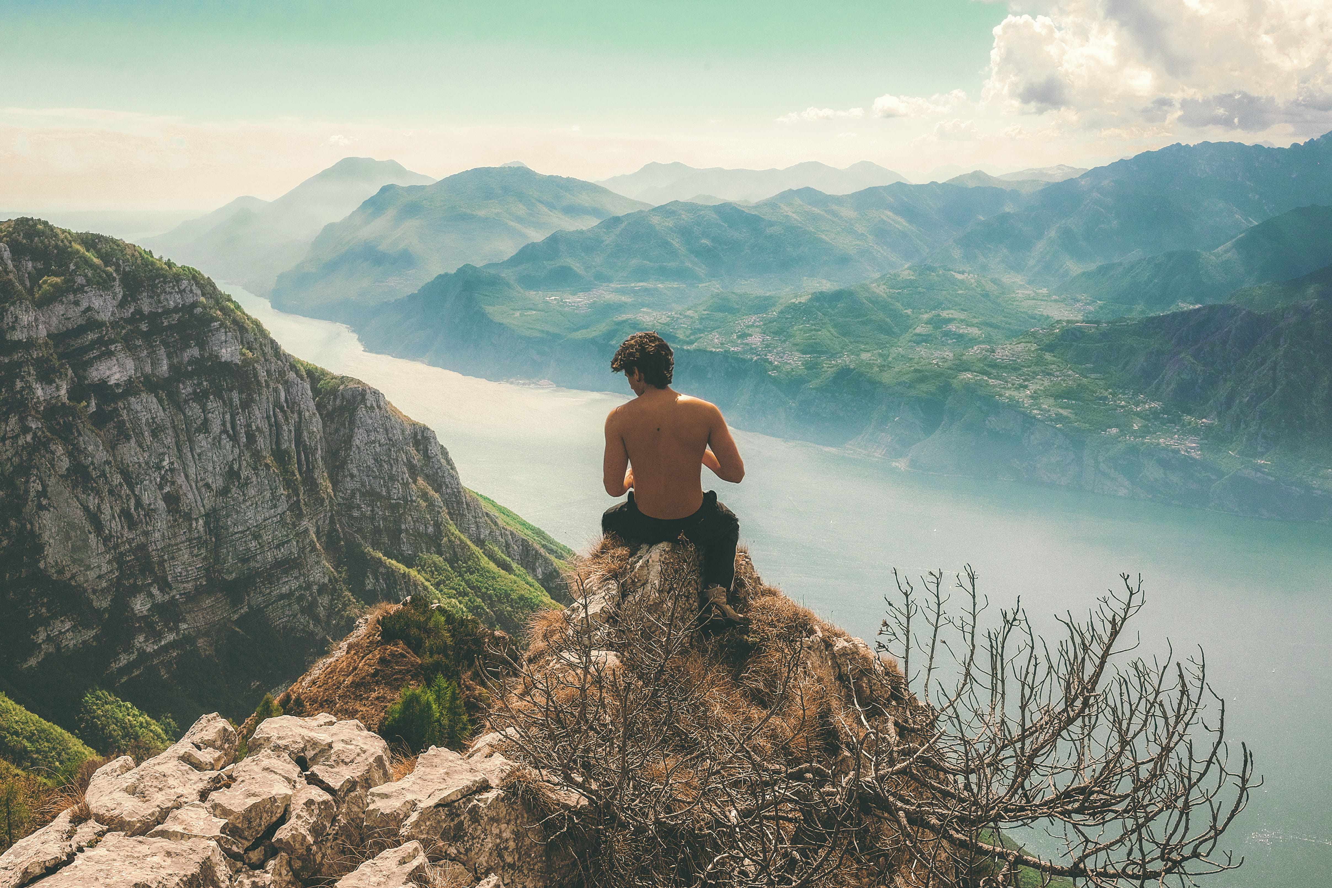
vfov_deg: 32.6
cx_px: 666
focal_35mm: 41
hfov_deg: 47.4
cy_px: 444
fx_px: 1517
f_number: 14
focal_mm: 27
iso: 1000
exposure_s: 1/1250
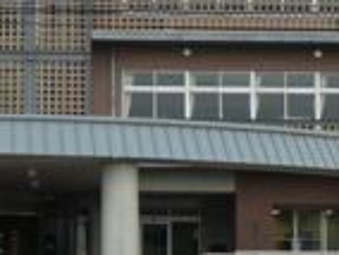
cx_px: -21
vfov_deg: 9.7
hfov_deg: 12.8
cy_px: 10
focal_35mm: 152
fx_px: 1491
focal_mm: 6
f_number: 4
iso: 100
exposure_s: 1/125
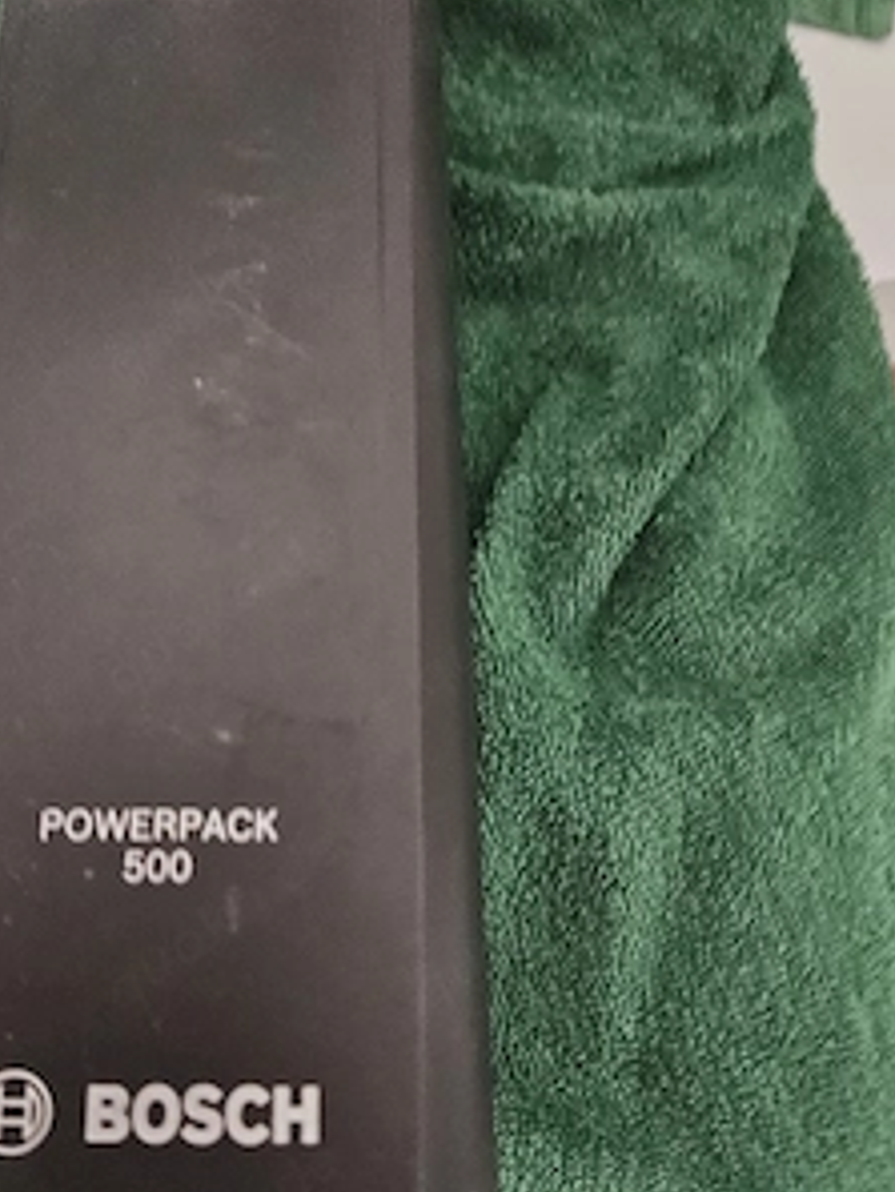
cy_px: 650
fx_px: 1068
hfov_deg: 44.9
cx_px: 309
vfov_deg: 58.2
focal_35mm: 31
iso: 800
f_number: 1.8
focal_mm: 5.4
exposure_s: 1/25.1
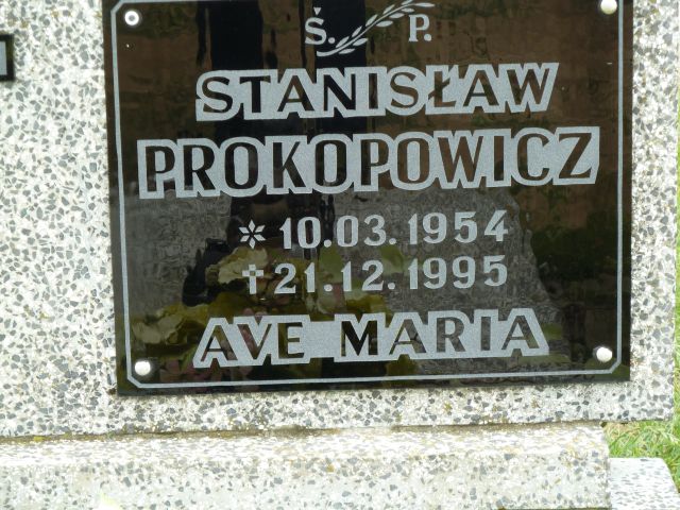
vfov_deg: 10.1
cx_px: 340
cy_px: 255
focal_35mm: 147
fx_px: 2888
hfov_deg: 13.4
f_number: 4.5
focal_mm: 24.1
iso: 100
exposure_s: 1/60
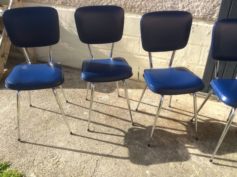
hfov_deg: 56.9
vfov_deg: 44.1
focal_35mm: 32
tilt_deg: -30.0
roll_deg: -1.5
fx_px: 219
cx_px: 118
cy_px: 88
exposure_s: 1/715
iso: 32
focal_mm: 3.3
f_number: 2.4
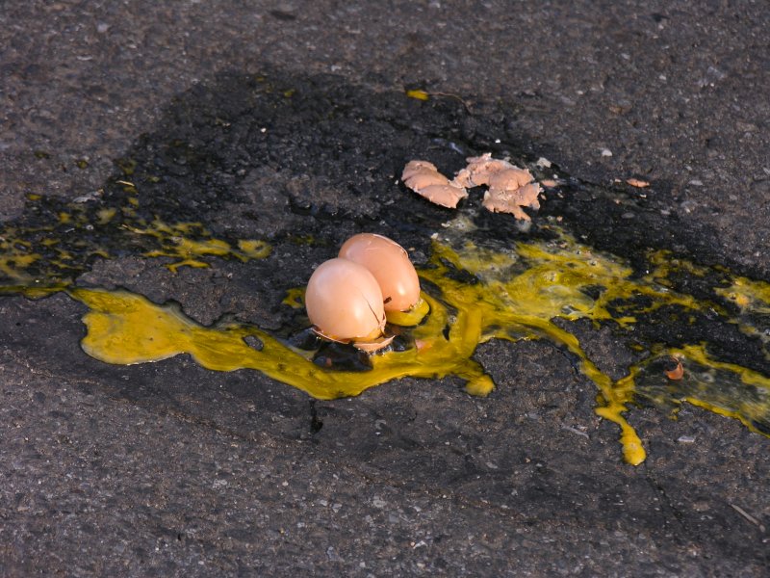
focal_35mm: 192
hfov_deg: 10.3
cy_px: 289
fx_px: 4271
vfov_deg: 7.7
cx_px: 385
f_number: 4.1
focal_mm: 49
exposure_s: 1/69.7
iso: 50
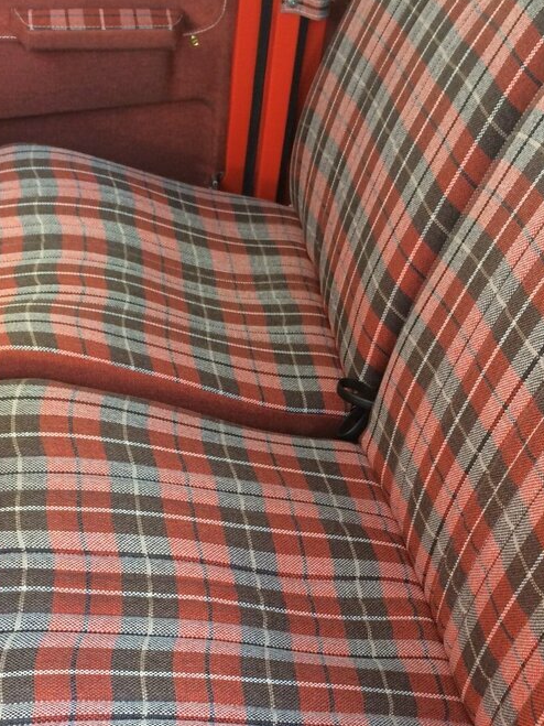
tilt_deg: -42.4
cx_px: 281
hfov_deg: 32.9
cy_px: 476
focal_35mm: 44
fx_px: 922
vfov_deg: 42.5
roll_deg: -4.1
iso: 32
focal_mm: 4.15
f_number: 2.2
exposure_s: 1/33
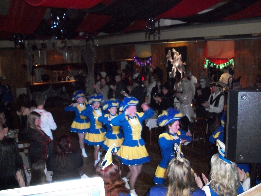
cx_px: 130
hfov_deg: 52.6
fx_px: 264
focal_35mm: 35
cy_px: 98
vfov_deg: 40.7
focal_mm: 6.3
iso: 640
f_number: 3.1
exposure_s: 1/60
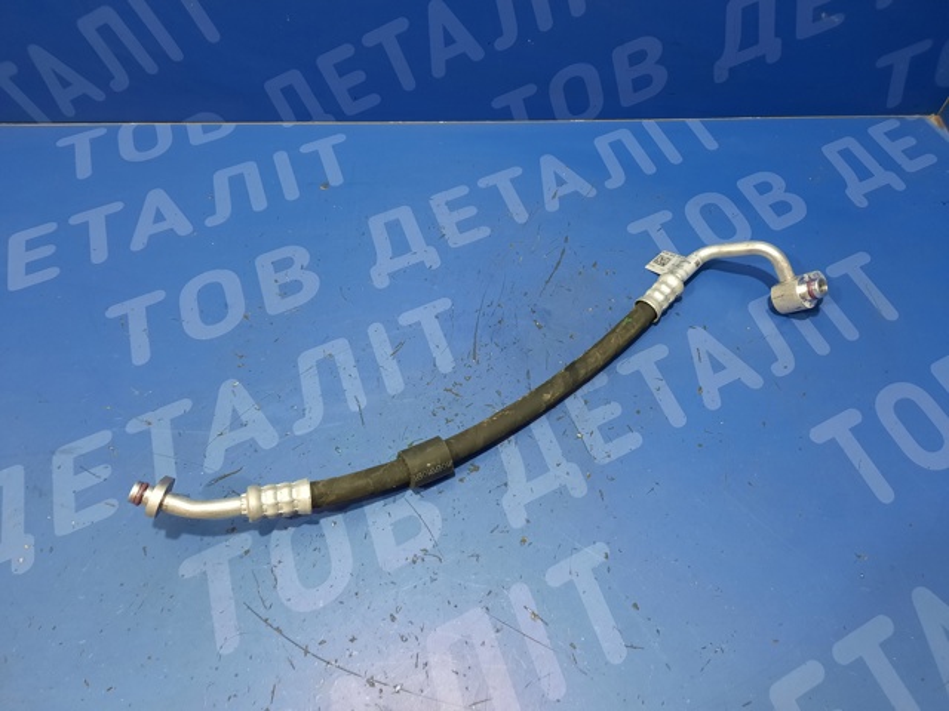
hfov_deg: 69.4
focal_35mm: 25
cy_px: 356
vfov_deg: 54.9
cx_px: 474
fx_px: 685
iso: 320
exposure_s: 1/33
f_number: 2
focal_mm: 4.6
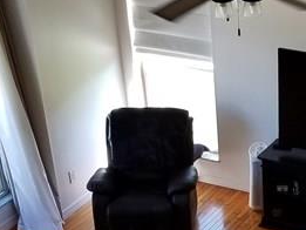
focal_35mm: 102
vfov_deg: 14.1
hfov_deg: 18.9
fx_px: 902
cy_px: 279
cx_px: 287
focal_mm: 4.3
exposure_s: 1/120
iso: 100
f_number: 1.7
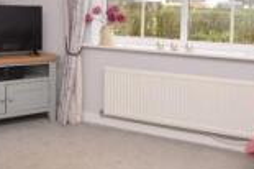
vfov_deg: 28.1
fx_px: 324
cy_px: 19
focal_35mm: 46
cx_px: 131
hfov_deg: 42.8
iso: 200
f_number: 4.5
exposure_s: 1/60
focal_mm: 10
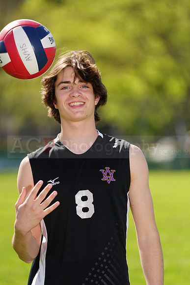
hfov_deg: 3.8
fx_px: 2880
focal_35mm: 364
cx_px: 95
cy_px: 142
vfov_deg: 5.7
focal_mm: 364
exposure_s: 1/200
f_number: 6.3
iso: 64
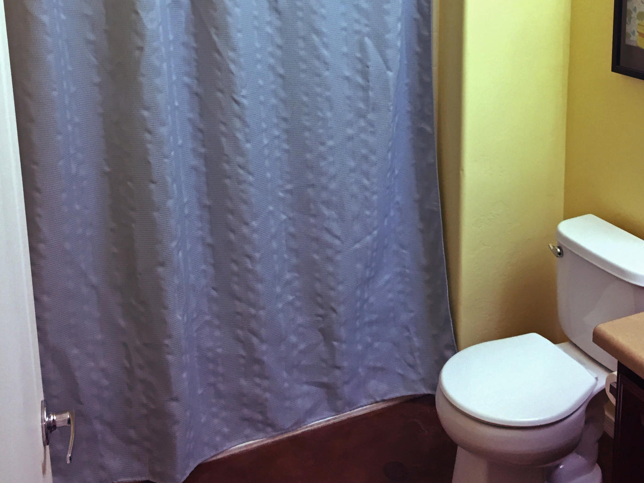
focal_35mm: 42
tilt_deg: -11.1
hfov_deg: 44.8
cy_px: 62
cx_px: 348
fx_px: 781
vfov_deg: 32.8
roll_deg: -0.4
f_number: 2.2
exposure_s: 1/30
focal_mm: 4.15
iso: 32
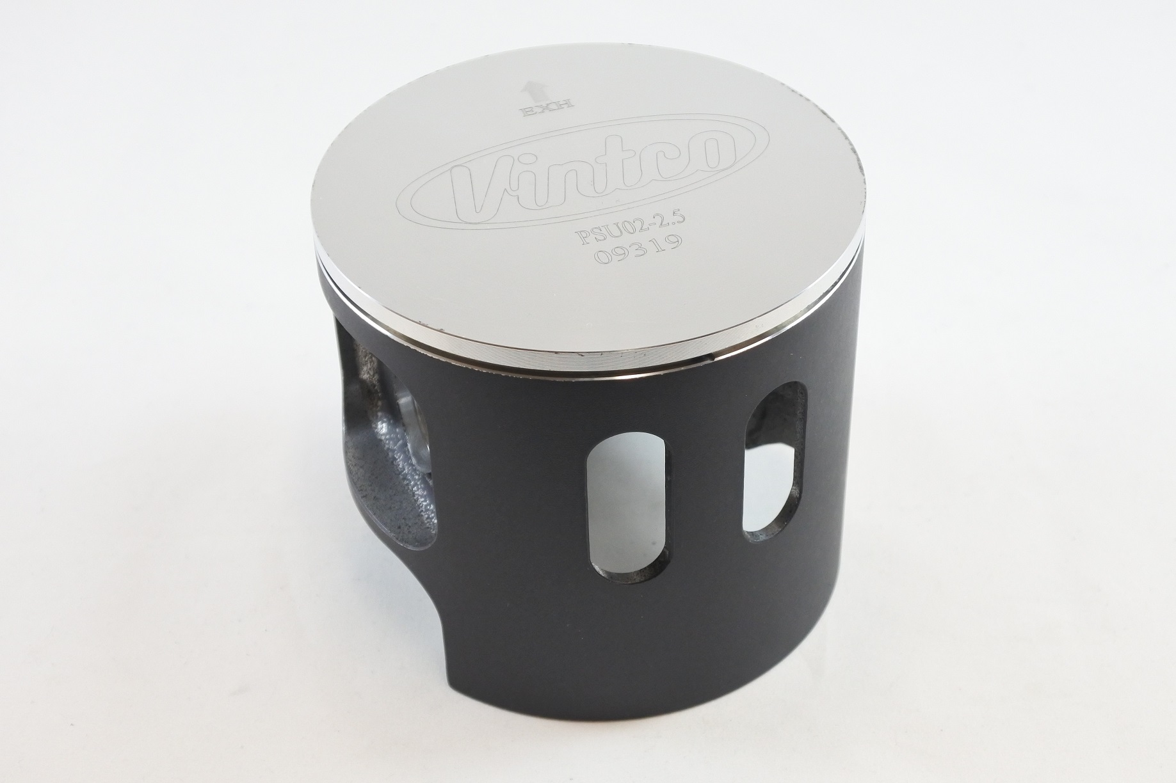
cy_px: 392
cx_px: 588
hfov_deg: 44.5
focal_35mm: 44
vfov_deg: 30.5
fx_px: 1437
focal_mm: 16.5
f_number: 4.5
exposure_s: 1/125
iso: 560
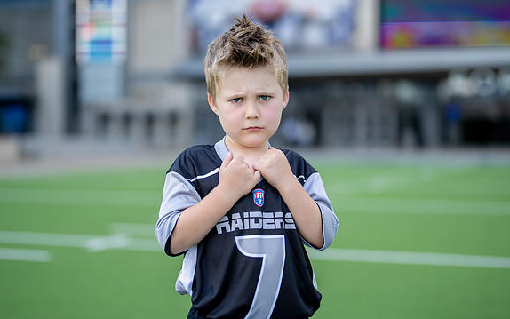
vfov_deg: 21.0
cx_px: 261
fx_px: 862
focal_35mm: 62
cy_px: 145
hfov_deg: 33.0
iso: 100
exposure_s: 1/2000
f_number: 1.2
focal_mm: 50
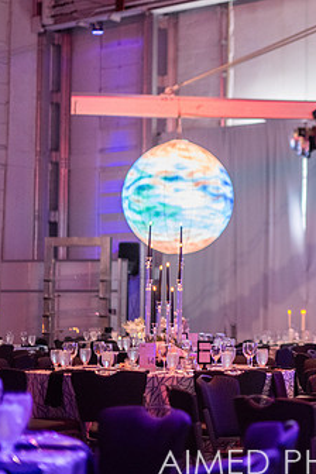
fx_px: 1198
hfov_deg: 14.7
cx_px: 348
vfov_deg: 22.4
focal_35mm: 91
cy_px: 216
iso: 1600
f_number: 1.6
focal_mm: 50
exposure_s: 1/200
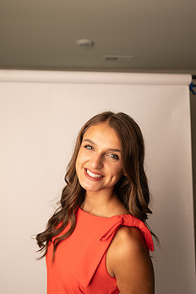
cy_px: 160
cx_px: 102
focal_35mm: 31
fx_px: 253
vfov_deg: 60.2
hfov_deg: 42.3
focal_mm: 24
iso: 100
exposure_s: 1/160
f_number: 3.2
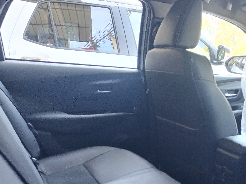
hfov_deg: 44.3
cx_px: 158
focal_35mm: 42
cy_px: 145
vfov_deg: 33.4
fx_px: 298
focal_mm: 4.75
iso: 234
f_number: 1.8
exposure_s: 1/33.3
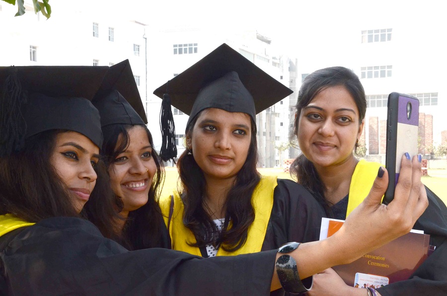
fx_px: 781
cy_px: 148
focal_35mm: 63
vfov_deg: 21.5
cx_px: 224
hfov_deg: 32.0
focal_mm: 42
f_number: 22
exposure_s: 1/250
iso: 1250
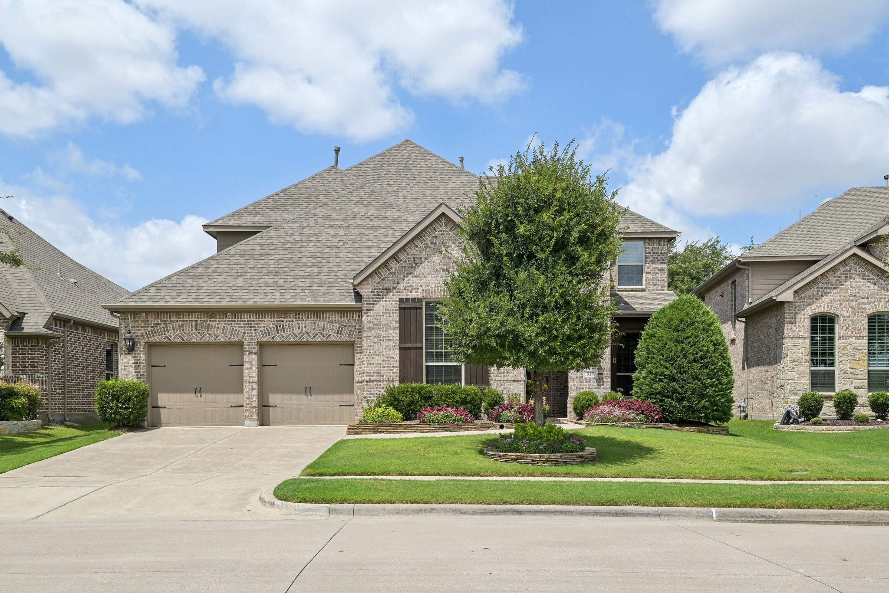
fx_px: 741
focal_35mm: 30
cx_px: 444
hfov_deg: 61.9
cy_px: 296
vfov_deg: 43.6
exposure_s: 1/320
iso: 100
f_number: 8
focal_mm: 30
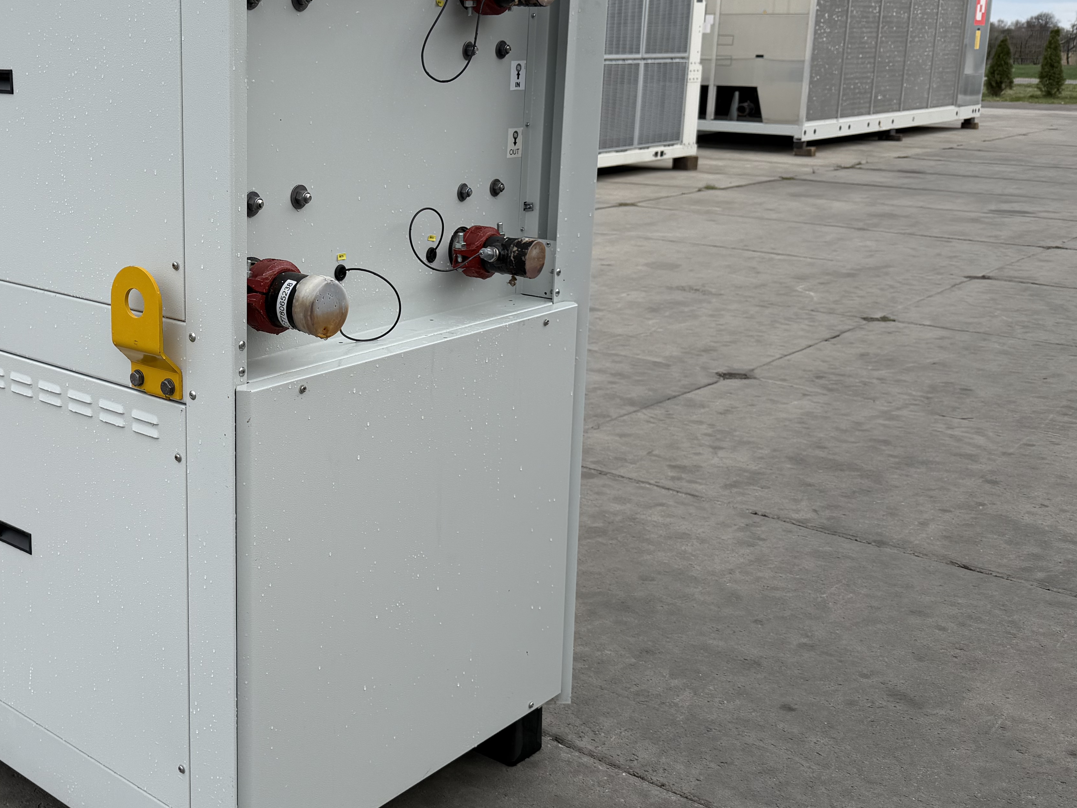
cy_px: 313
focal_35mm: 41
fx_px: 1276
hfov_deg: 43.8
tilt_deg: -11.6
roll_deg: +0.0
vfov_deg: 35.0
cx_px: 231
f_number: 1.78
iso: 80
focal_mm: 6.76
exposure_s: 1/1727
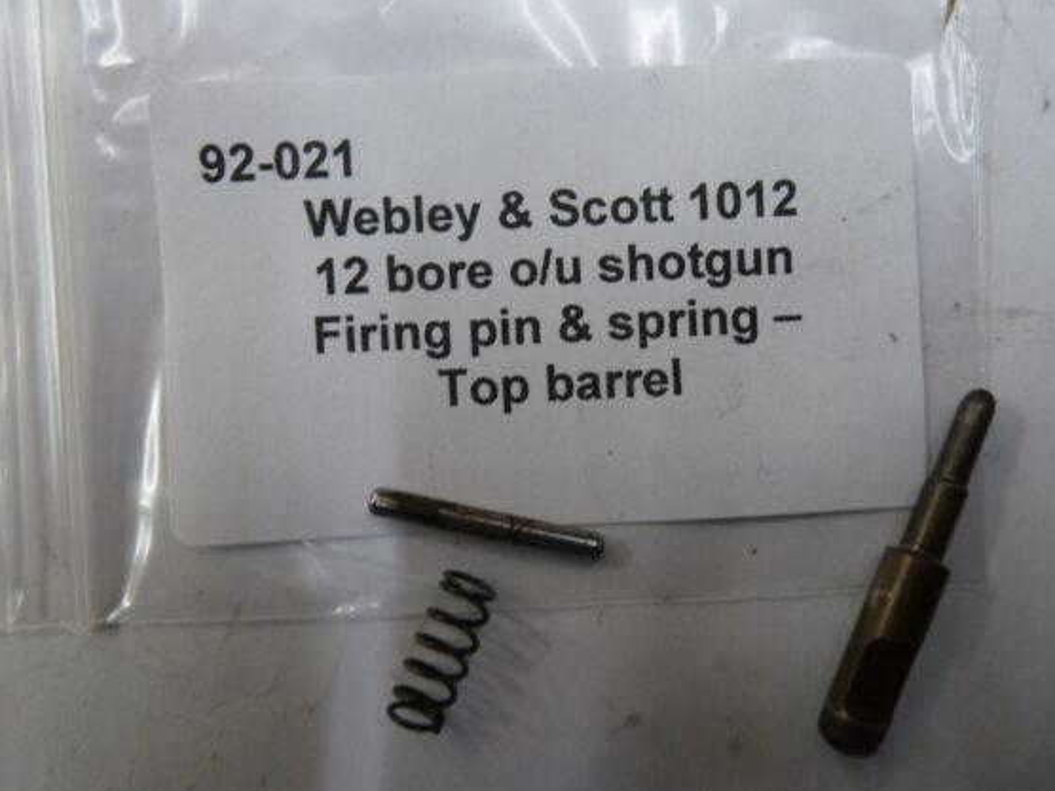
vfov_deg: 51.3
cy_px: 425
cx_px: 537
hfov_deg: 65.3
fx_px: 823
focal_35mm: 27
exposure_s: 1/30
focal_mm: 4.1
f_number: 3.3
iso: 250
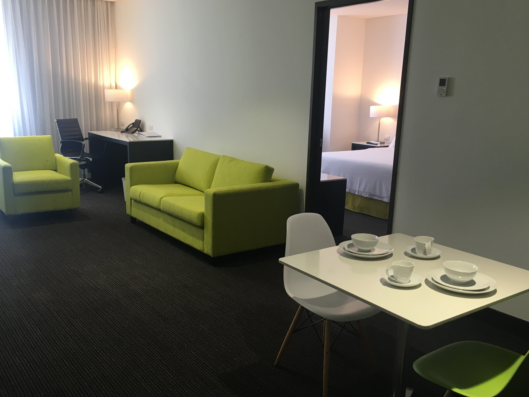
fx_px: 504
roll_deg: -1.3
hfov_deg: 55.4
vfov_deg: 42.9
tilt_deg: -13.3
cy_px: 212
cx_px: 263
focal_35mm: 33
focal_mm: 4.15
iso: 64
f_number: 2.2
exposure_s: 1/30
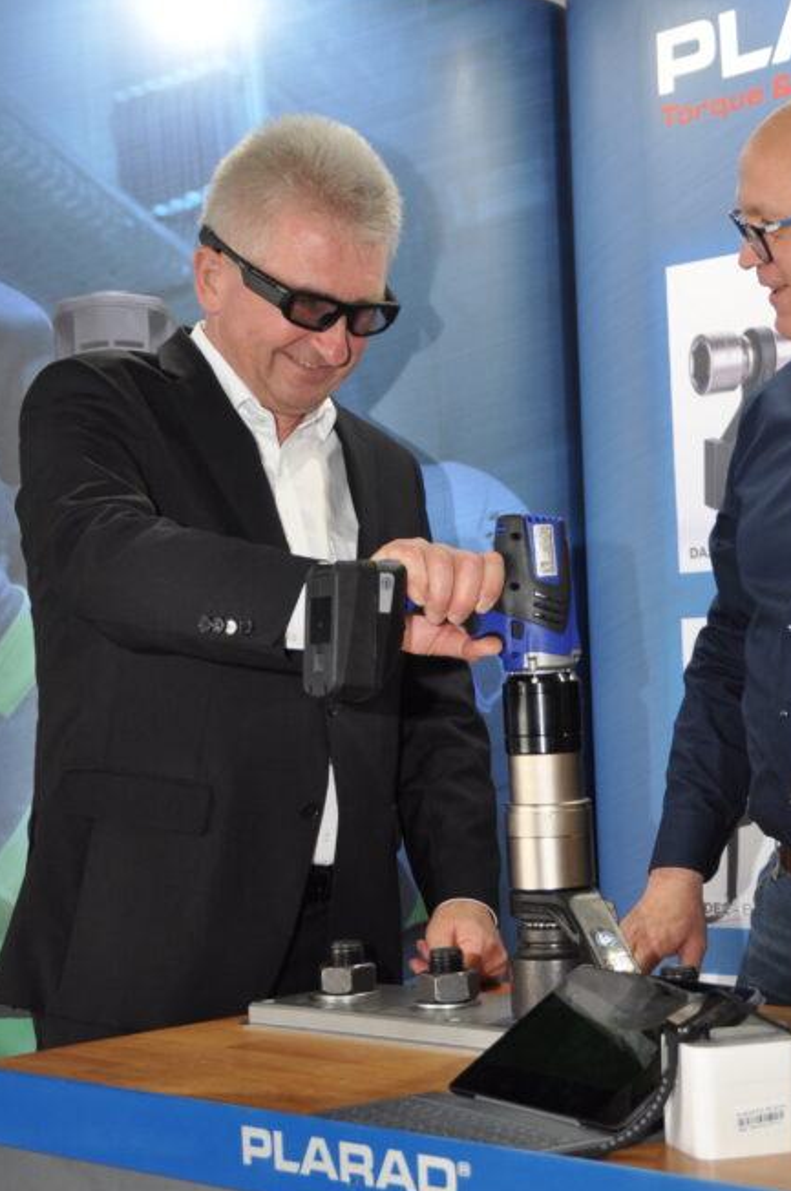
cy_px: 596
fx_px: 2181
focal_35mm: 66
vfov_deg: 30.5
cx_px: 552
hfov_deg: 20.5
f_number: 4.2
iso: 450
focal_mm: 28
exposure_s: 1/60
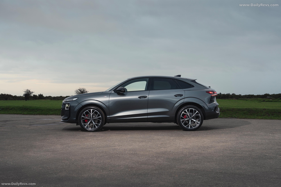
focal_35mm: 46
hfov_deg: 42.7
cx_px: 140
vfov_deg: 29.2
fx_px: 359
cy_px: 94
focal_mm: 46
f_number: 9
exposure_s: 1/15
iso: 100
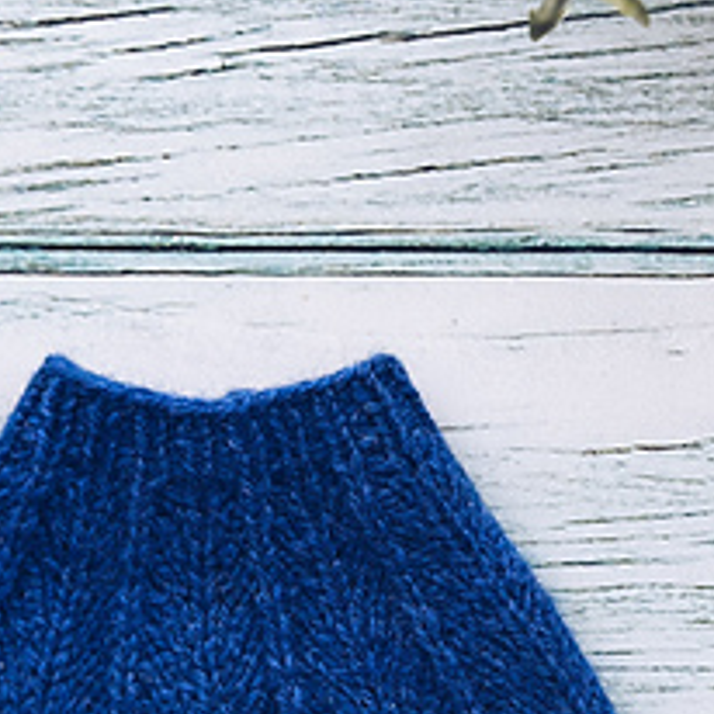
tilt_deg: -88.9
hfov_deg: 13.2
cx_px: 586
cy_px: 582
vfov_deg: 13.2
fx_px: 3080
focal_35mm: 132
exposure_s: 1/160
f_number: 1.78
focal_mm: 6.86
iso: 64
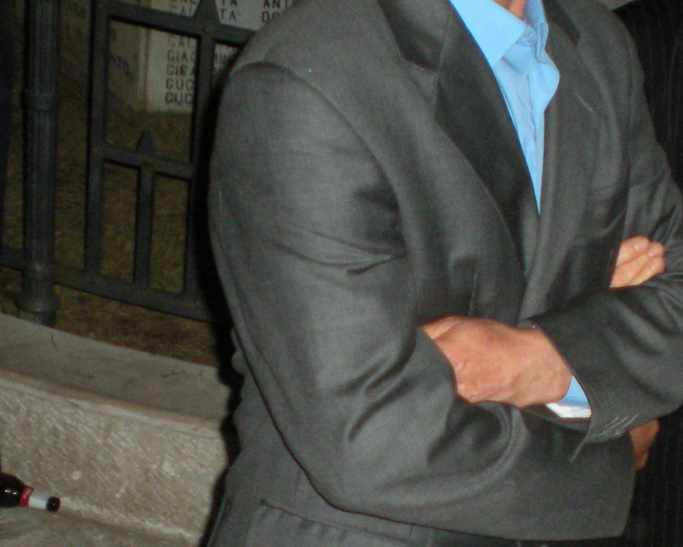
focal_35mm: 96
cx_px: 417
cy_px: 391
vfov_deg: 16.0
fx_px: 1941
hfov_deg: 19.9
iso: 235
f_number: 3.1
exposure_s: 1/60
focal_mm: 6.3
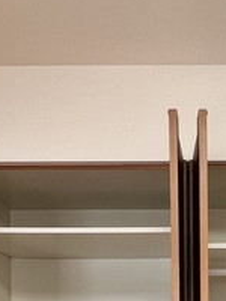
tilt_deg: -0.8
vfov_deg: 30.9
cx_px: 190
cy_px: 364
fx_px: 453
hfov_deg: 27.3
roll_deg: +0.7
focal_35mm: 52
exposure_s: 1/100
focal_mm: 1.57
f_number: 1.8
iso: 80
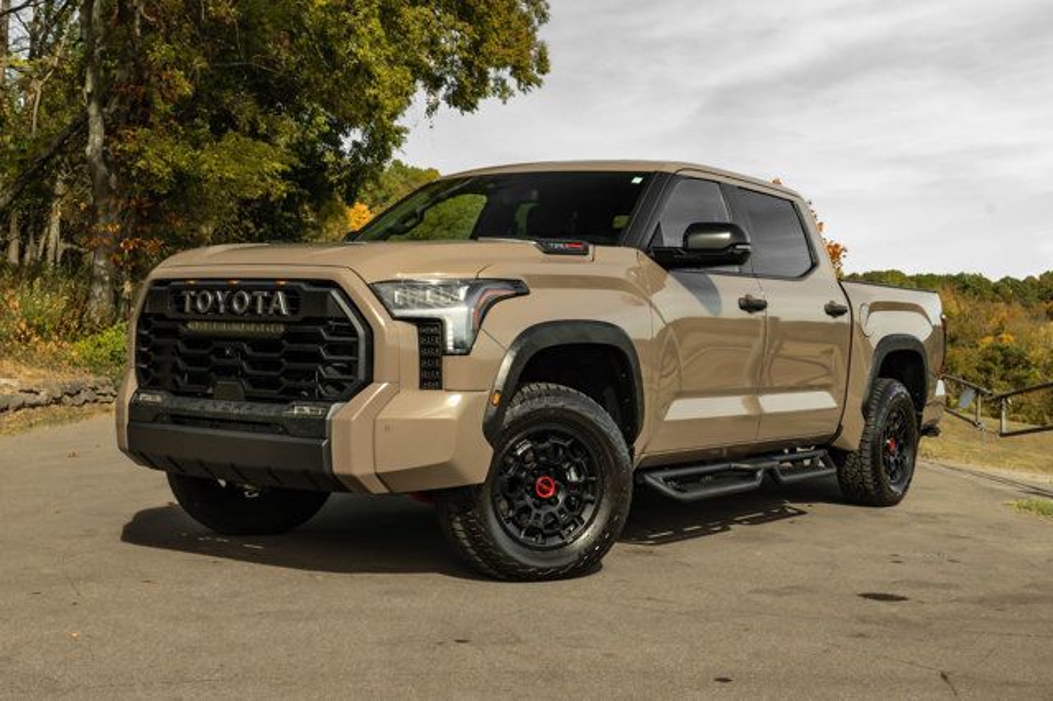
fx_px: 1403
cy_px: 350
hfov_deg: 41.1
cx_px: 526
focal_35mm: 48
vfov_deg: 28.0
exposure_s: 1/640
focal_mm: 32
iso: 800
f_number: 10
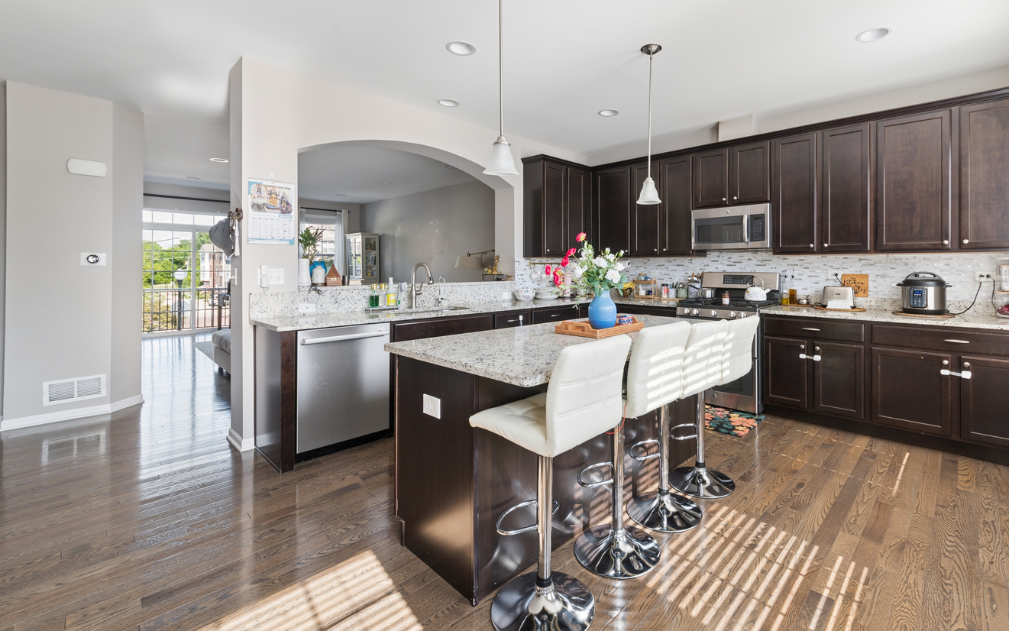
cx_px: 572
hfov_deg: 100.8
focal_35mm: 15
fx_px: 413
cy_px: 274
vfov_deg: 74.5
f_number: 10
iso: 100
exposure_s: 1/13
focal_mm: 12
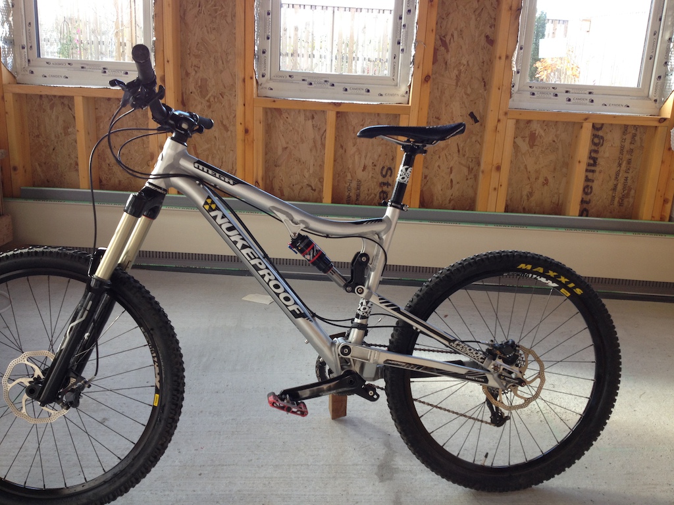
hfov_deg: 52.6
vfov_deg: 40.7
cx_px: 337
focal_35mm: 35
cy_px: 252
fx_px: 681
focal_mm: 4.28
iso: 50
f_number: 2.4
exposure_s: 1/60
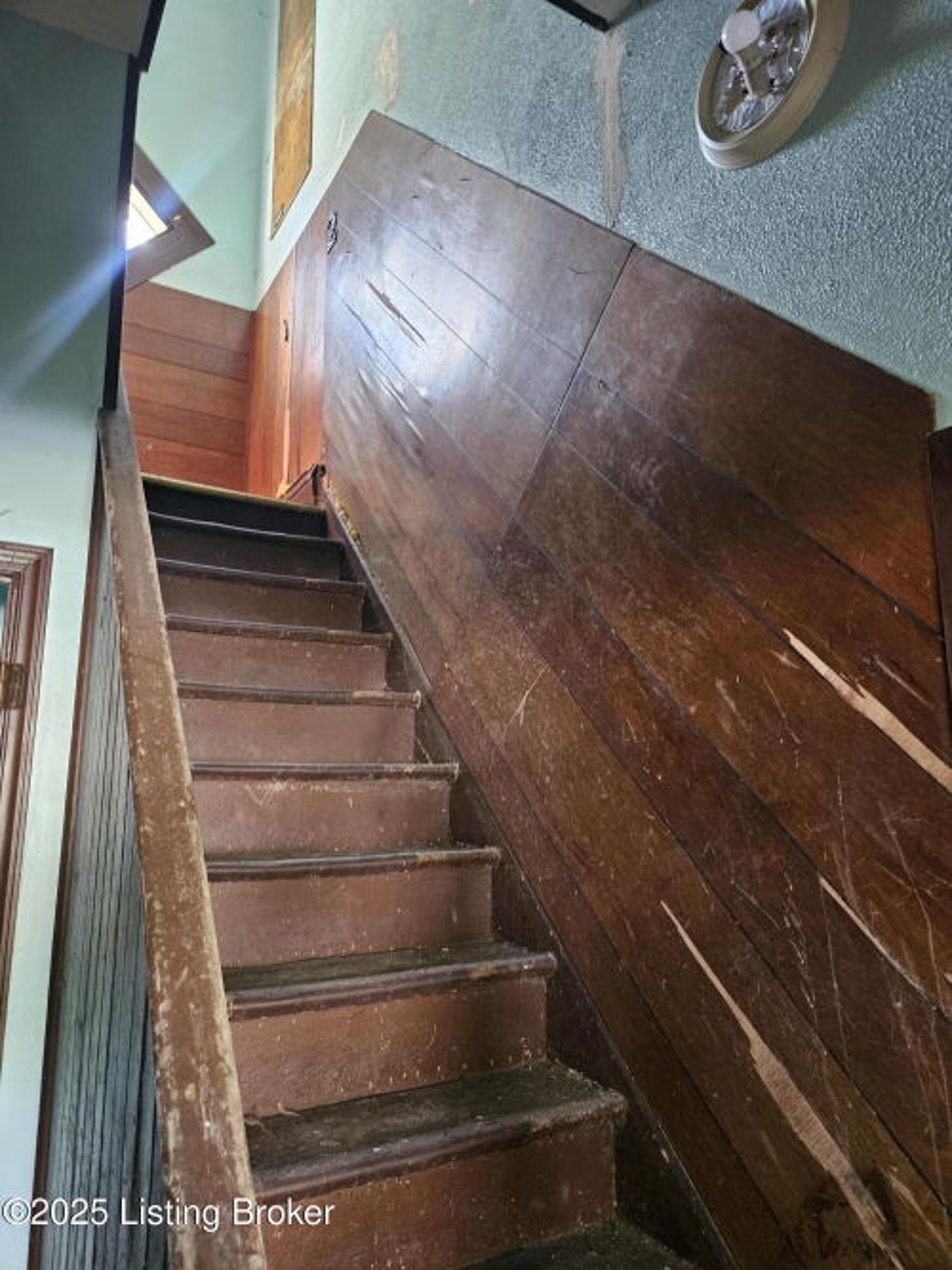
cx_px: 476
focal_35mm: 23
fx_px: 844
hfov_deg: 58.9
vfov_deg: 73.9
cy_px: 635
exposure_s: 1/24
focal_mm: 5.4
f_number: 1.8
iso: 640
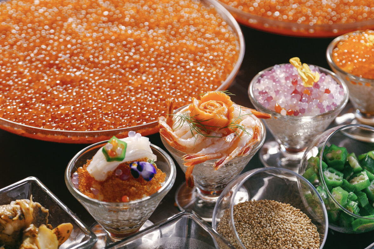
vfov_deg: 12.6
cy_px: 123
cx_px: 224
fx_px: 1132
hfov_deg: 18.7
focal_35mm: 109
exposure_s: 1/8
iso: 320
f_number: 2
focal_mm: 50
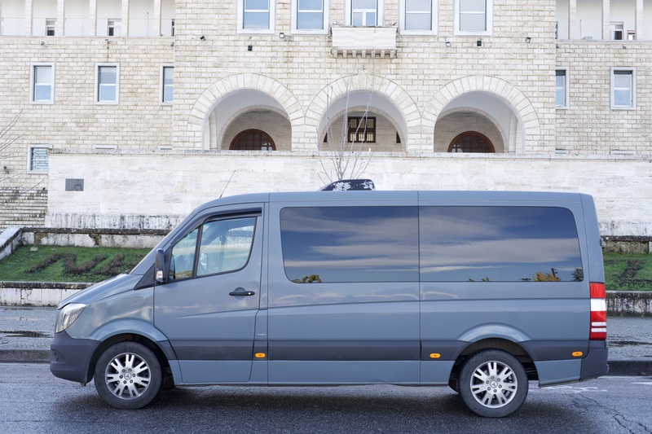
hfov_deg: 39.6
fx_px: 905
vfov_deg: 27.0
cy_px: 217
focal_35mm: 50
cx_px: 326
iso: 160
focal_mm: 50
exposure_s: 1/160
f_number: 4
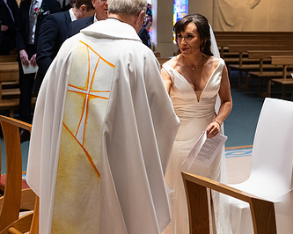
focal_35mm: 90
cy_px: 95
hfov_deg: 21.2
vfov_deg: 17.1
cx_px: 191
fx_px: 780
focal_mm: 55
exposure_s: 1/160
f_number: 3.5
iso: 1000
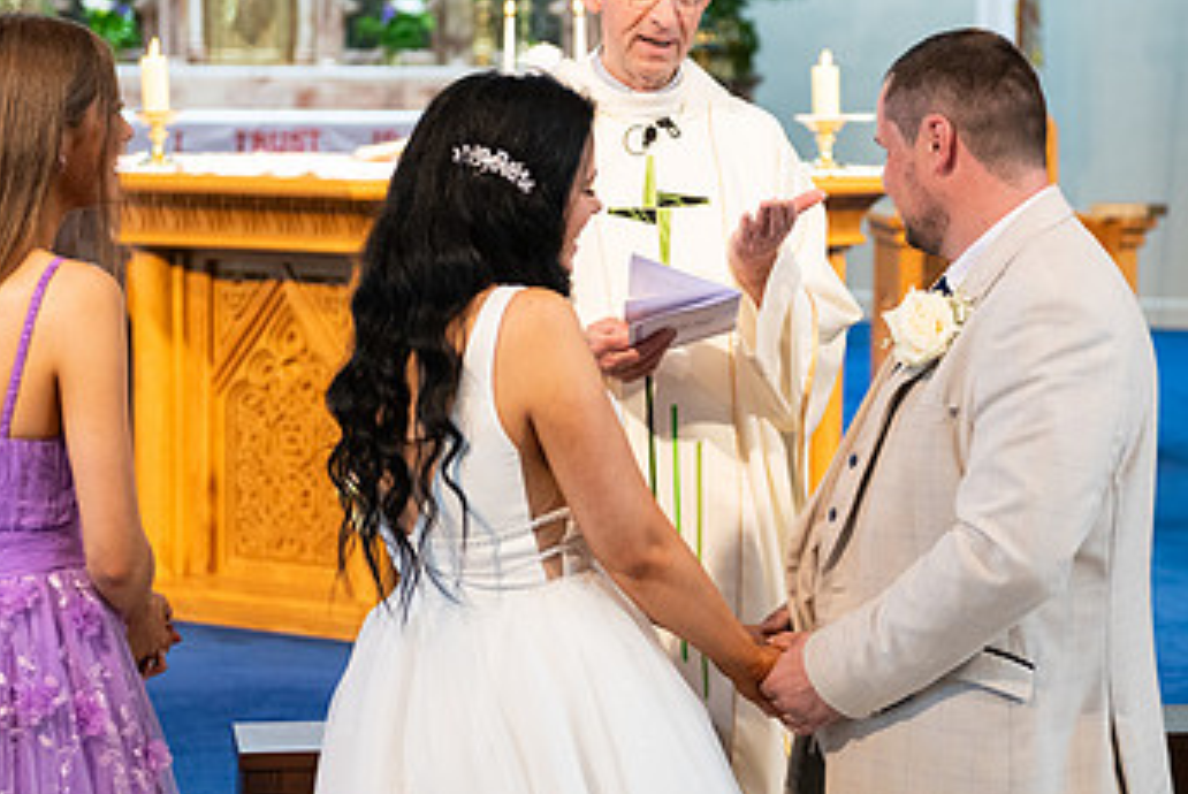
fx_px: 3897
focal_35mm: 118
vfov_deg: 11.6
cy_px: 326
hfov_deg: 17.3
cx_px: 784
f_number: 3.5
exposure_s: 1/160
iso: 800
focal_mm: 70
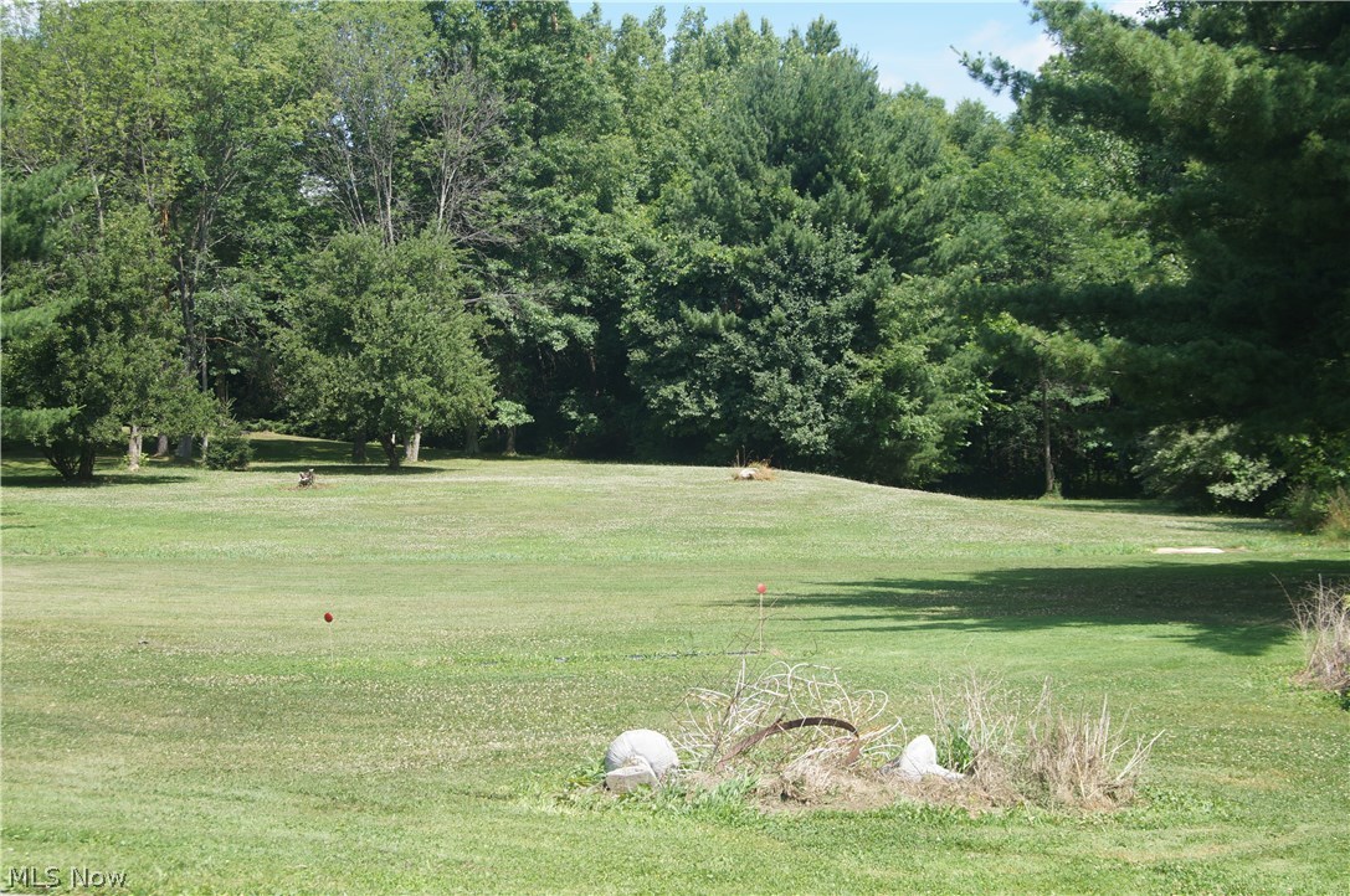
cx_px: 675
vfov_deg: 25.7
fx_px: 1966
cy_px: 448
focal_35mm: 52
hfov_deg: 37.9
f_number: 7.1
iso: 100
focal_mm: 35
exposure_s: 1/200
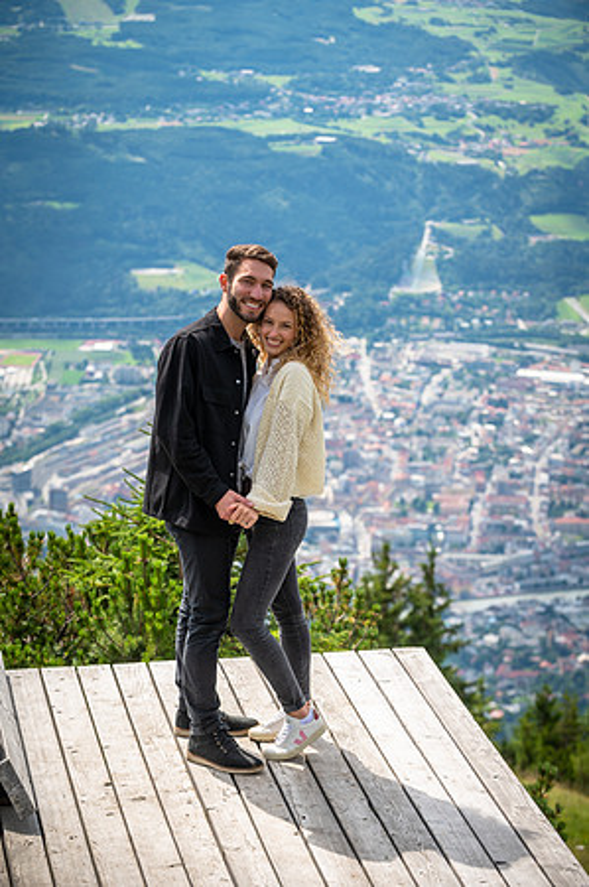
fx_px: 2509
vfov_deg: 20.0
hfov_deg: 13.4
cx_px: 294
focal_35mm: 102
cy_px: 444
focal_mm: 102
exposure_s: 1/400
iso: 100
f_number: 5
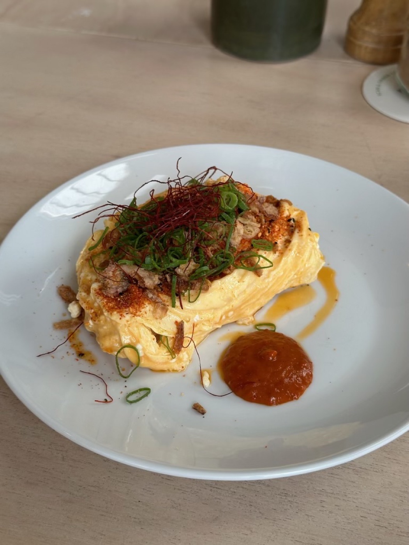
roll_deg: -0.5
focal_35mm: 48
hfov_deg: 30.3
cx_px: 204
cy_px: 272
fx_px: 756
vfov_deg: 39.7
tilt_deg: -40.5
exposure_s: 1/419
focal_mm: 6.86
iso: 64
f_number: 1.78
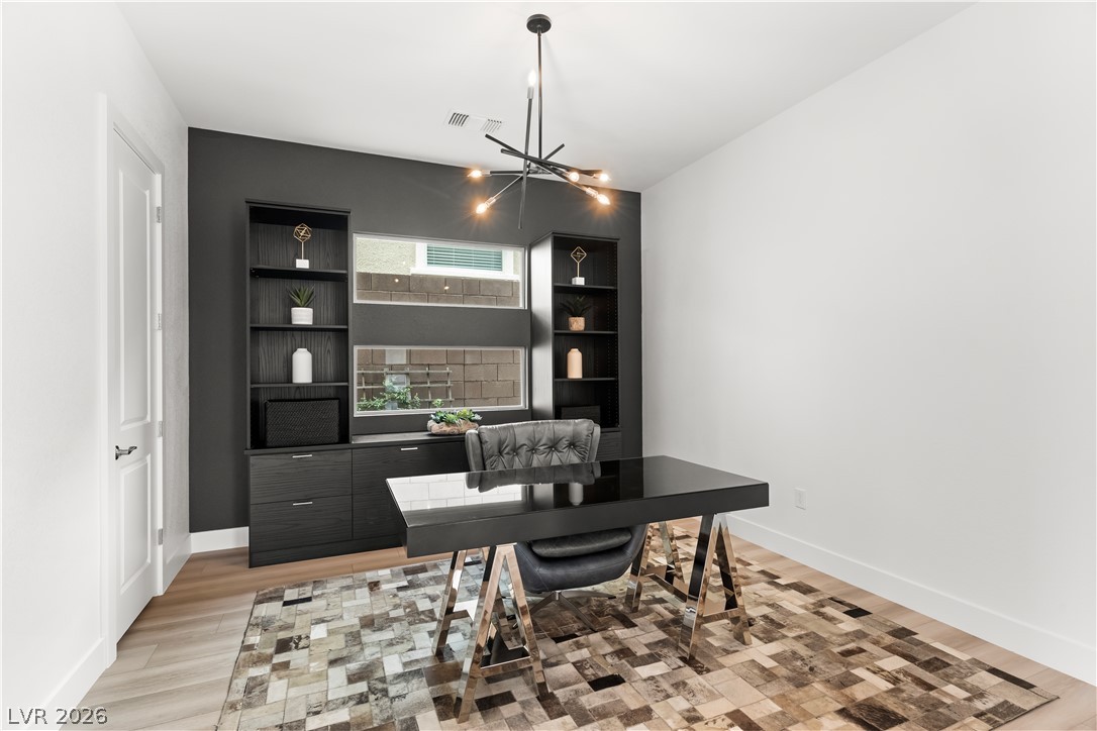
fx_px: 518
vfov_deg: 70.4
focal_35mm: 17
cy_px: 366
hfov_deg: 93.3
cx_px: 548
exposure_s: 1/3
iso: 400
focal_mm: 17
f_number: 8
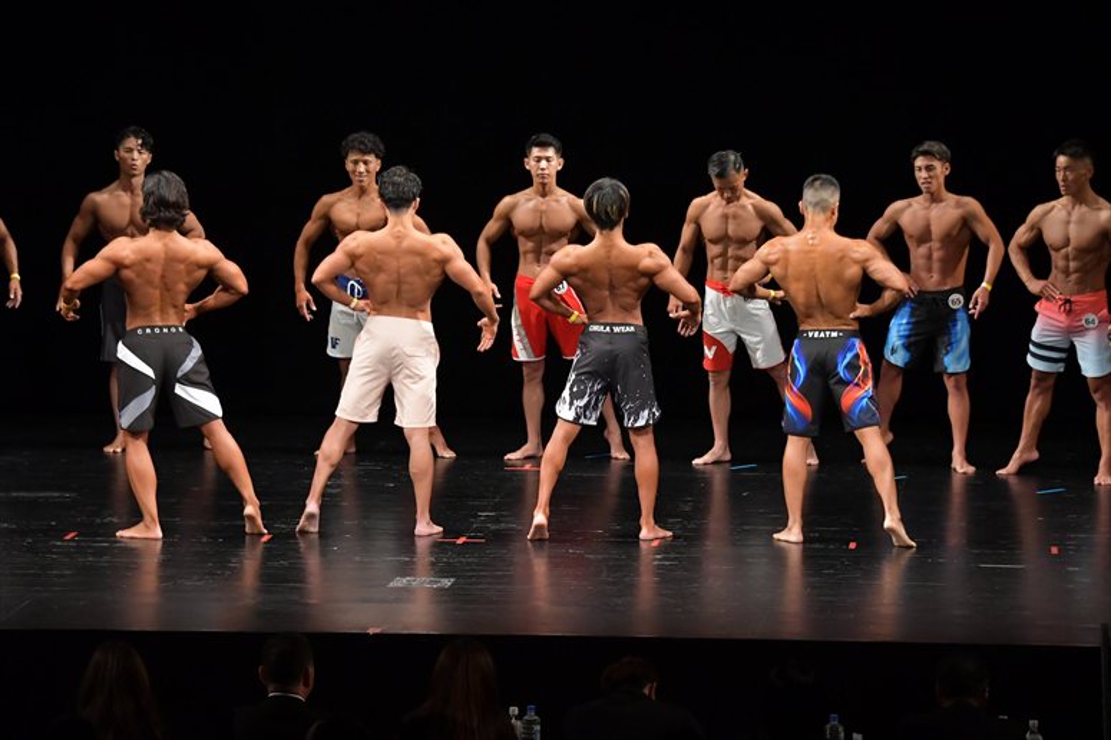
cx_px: 556
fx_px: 4843
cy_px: 370
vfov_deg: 8.7
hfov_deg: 13.1
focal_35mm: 157
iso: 3200
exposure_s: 1/400
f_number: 5.6
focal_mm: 105
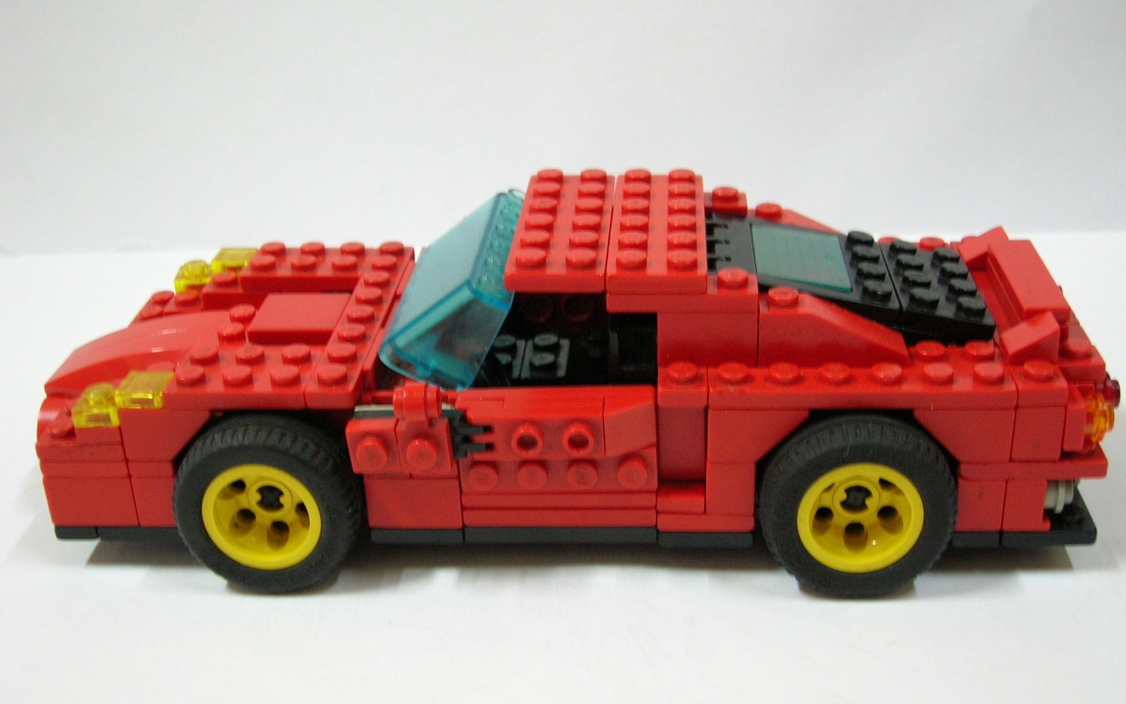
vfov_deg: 28.6
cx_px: 568
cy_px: 381
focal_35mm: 45
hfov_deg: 44.4
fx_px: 1381
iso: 100
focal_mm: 7
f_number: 3.1
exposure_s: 1/2.4
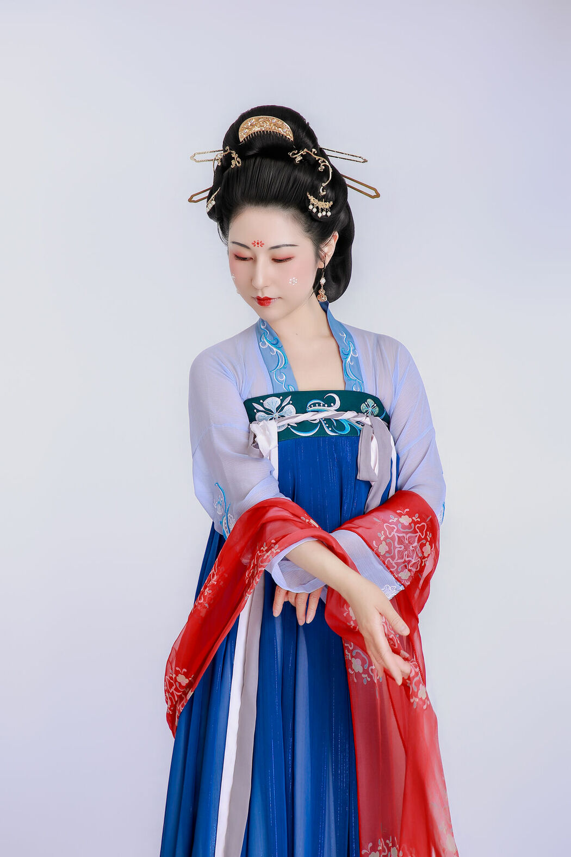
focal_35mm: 103
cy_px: 428
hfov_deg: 13.3
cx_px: 286
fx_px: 2450
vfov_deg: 19.8
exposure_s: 1/125
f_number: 7.1
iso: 100
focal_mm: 105
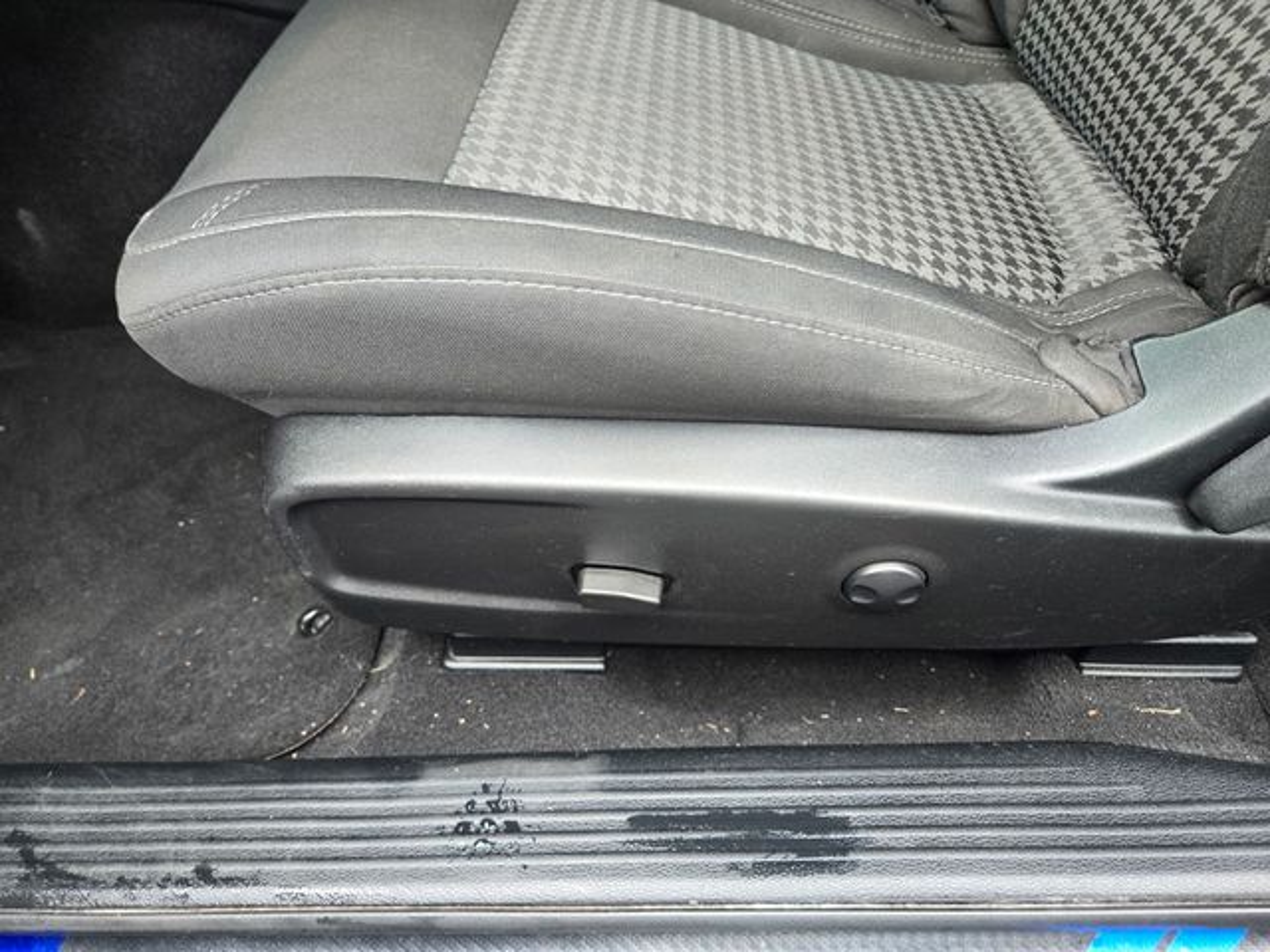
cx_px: 635
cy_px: 476
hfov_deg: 73.9
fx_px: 844
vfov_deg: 58.9
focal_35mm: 23
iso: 200
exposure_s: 1/120
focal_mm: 5.4
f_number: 1.8
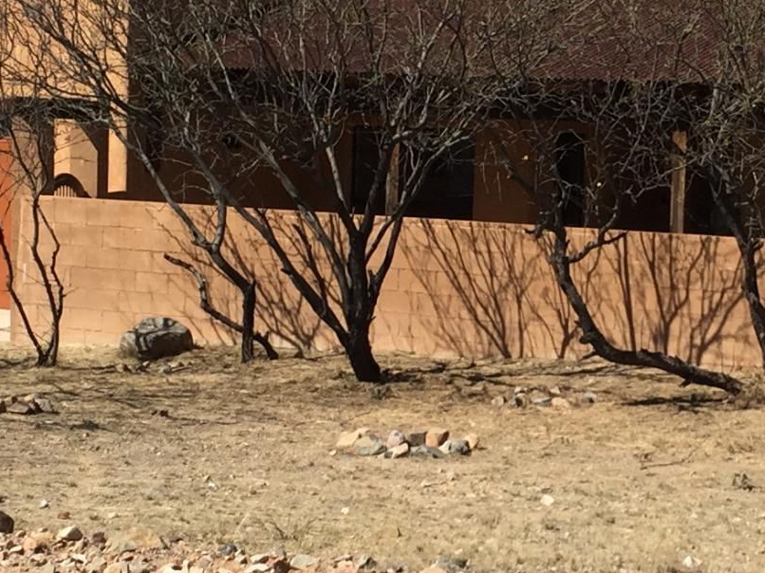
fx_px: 2386
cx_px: 625
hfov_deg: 18.0
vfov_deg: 13.7
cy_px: 346
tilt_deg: -5.8
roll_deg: -0.8
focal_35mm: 108
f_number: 2.2
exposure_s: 1/2825
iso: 32
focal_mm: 4.15
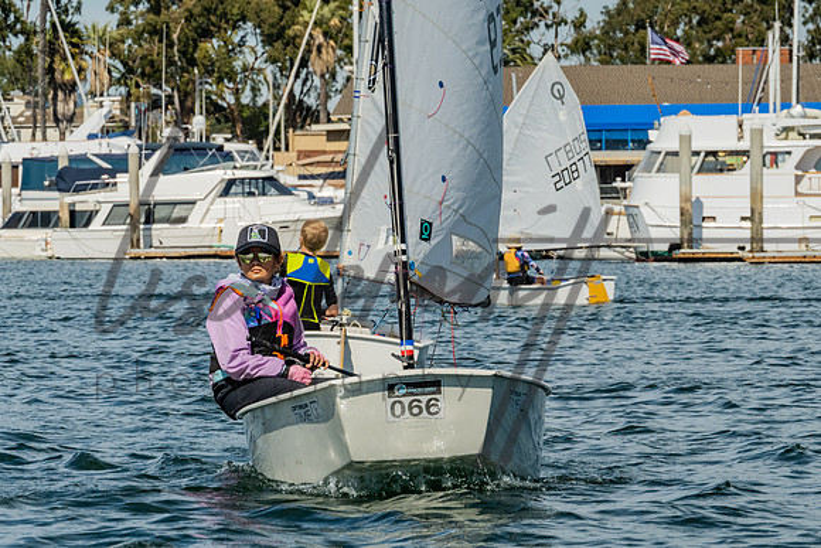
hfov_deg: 9.4
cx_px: 258
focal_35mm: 218
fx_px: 4966
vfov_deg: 6.3
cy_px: 209
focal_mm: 125
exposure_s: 1/400
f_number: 10
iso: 250
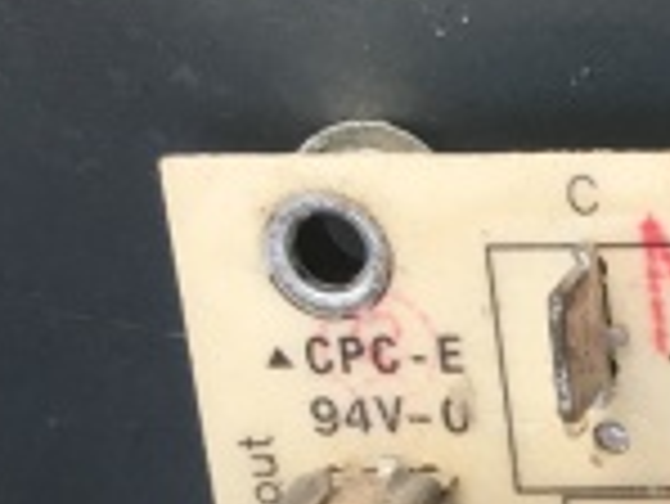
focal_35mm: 156
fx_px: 3022
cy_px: 994
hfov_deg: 11.5
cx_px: 1300
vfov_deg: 9.0
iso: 25
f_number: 2.2
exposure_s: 1/120
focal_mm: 4.15
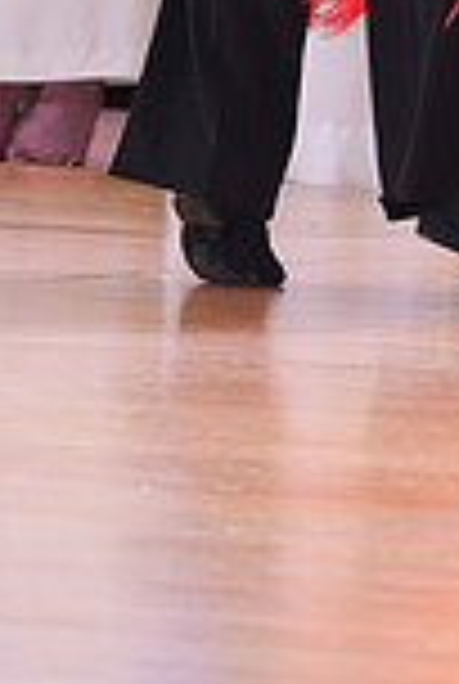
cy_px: -495
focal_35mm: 762
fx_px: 14506
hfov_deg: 1.8
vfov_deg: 2.7
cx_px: 749
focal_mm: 200
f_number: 4
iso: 3200
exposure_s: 1/250
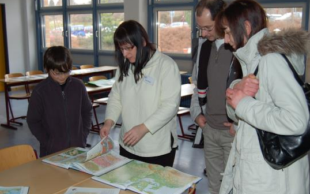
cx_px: 155
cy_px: 98
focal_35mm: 43
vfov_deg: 29.8
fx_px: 363
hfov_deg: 46.2
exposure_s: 1/60
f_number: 4.2
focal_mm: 28
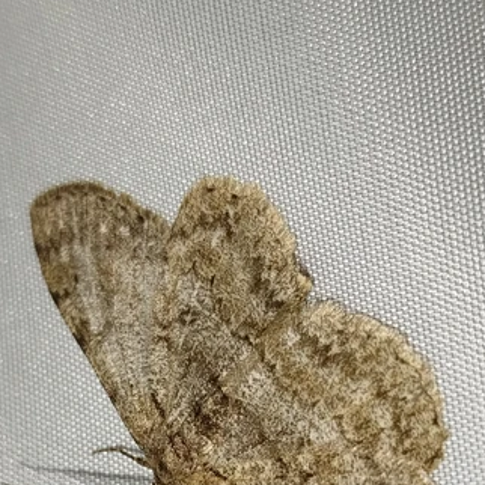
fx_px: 1474
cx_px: 229
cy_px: 434
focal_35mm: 93
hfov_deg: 18.7
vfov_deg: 18.4
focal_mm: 5.31
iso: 80
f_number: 1.7
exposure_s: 1/50
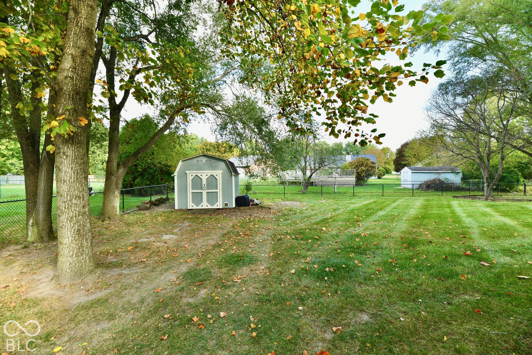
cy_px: 178
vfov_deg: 81.2
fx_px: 207
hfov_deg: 104.3
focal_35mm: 14
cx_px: 266
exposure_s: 1/250
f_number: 8
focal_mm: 14
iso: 640
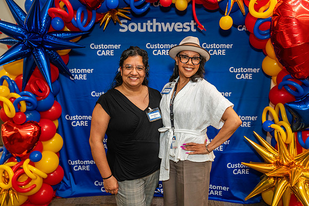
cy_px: 103
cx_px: 154
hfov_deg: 55.8
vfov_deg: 38.9
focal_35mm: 34
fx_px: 292
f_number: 4
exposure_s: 1/160
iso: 1250
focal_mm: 34
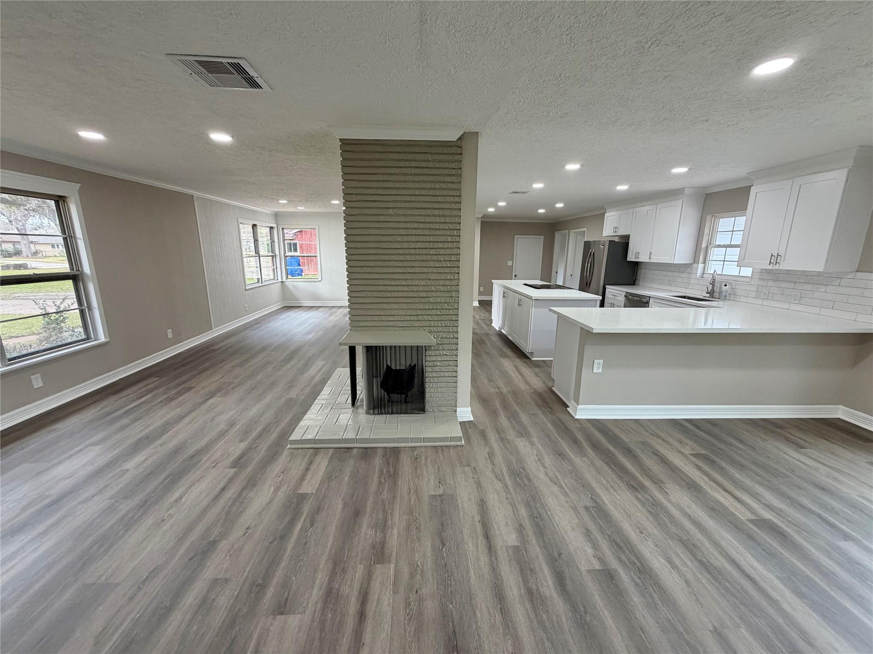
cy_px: 327
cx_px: 436
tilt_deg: -12.4
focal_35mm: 14
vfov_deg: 85.7
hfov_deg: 102.1
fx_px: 353
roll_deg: -0.1
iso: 200
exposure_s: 1/121
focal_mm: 2.22
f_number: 2.2
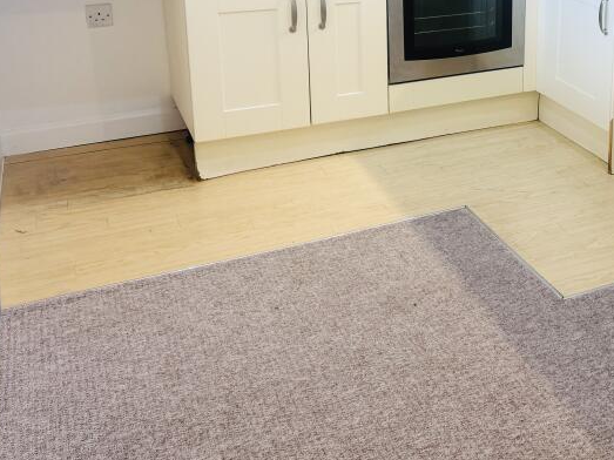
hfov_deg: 38.4
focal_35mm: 47
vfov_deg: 29.7
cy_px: 54
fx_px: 833
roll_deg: -0.6
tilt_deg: -14.7
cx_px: 518
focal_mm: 6.76
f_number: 1.78
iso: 160
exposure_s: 1/100
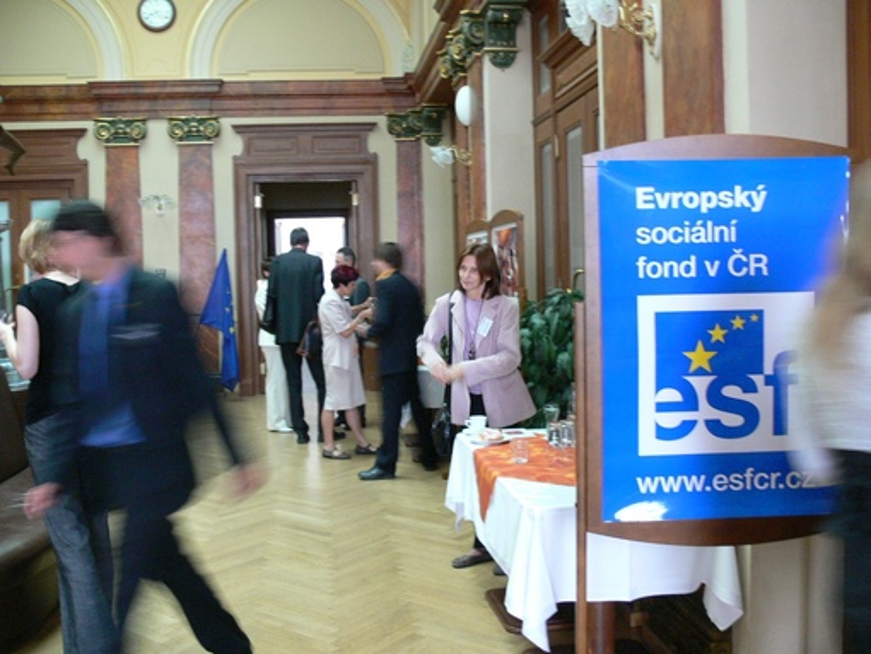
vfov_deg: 40.7
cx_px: 436
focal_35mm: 35
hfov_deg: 52.6
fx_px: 881
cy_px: 327
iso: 200
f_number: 2.8
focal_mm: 7.4
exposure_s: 1/10
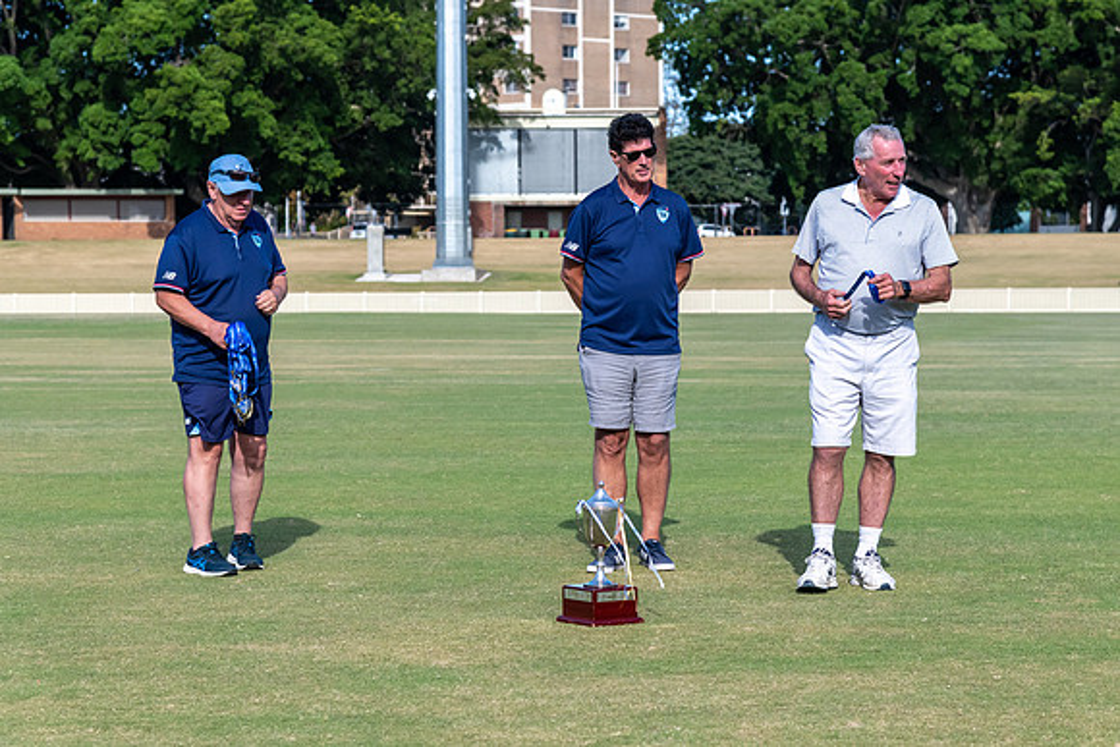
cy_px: 391
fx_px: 3250
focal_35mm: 104
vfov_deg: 13.1
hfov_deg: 19.6
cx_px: 609
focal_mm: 92
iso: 640
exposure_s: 1/2000
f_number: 5.6
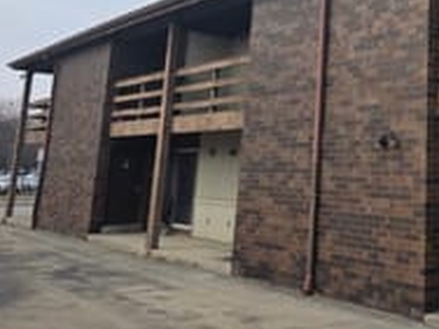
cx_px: 427
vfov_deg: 28.7
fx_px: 621
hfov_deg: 35.6
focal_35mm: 49
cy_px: 42
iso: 80
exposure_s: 1/4766
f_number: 1.7
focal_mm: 6.3
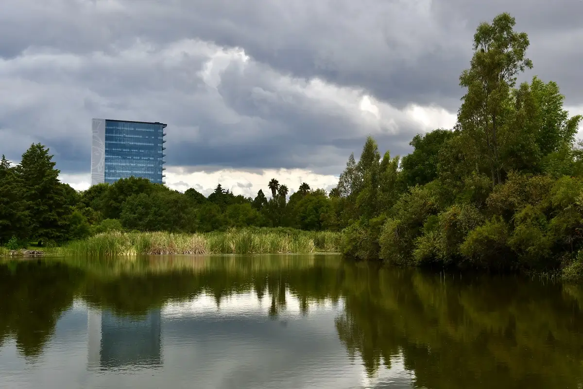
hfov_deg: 49.6
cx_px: 292
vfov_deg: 34.2
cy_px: 194
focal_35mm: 39
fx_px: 632
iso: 100
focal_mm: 26
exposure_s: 1/250
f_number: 11
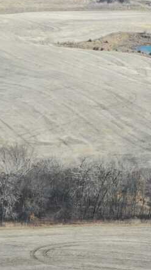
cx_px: -34
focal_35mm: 170
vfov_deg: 12.0
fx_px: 1212
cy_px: 435
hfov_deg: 7.1
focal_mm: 10.26
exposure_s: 1/320
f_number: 5
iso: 100
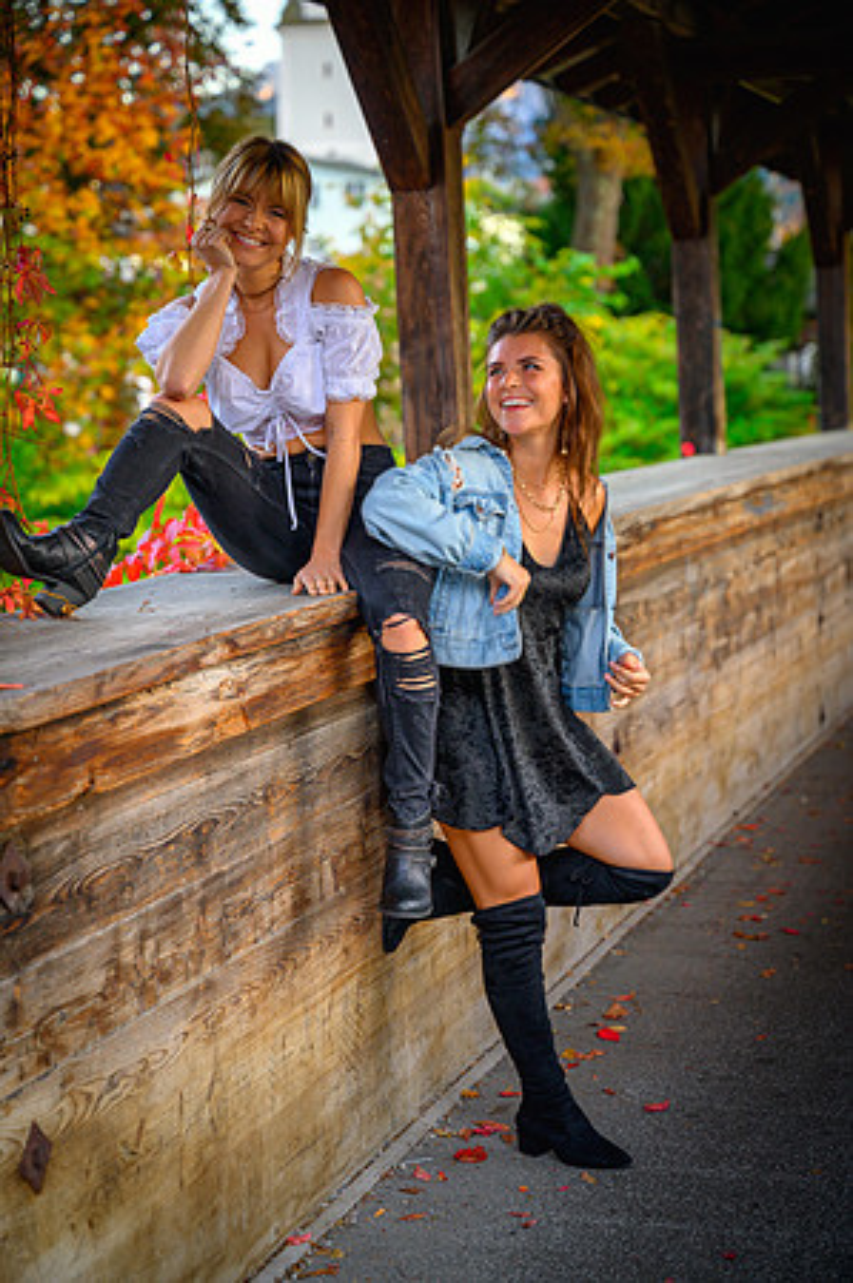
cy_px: 642
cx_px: 426
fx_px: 2493
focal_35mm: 70
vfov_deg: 28.9
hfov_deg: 19.4
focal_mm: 70
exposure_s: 1/80
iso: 160
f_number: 3.2
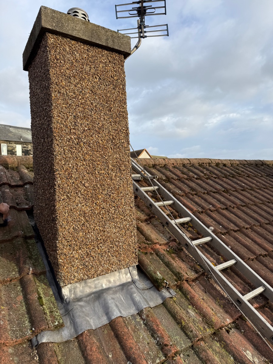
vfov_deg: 71.6
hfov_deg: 56.8
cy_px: 182
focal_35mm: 24
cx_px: 136
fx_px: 252
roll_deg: +3.4
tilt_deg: -0.2
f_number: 1.78
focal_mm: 6.76
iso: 80
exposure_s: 1/1493
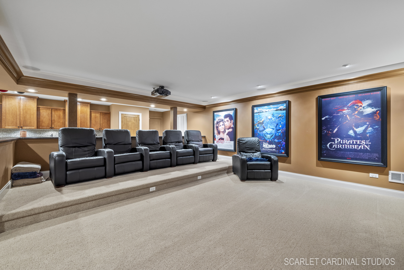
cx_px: 202
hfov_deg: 104.2
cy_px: 135
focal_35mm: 14
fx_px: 157
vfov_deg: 81.3
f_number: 11
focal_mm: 14
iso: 640
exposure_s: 1.3
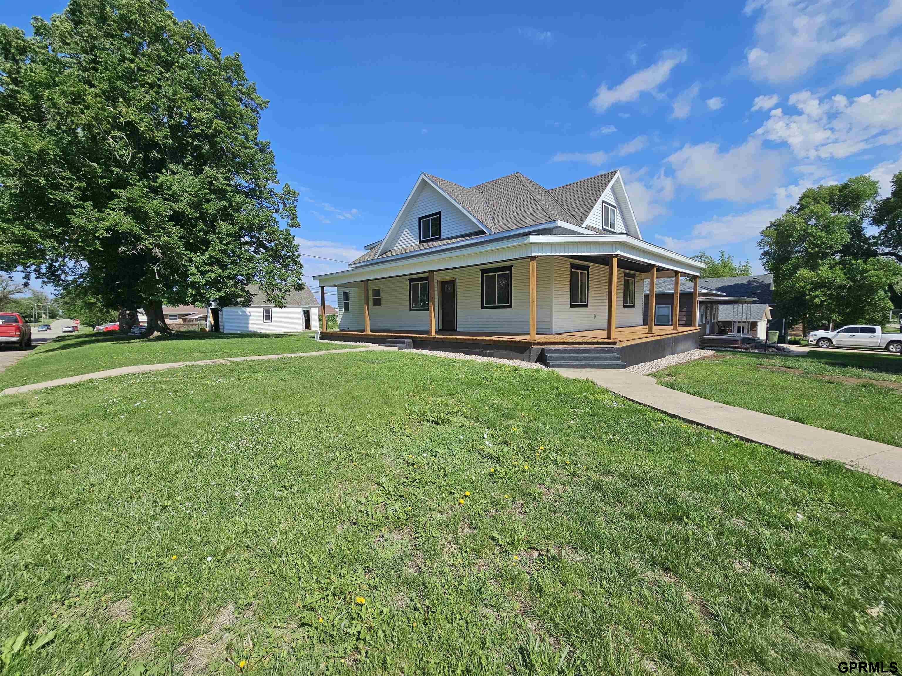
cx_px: 451
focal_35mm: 13
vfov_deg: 89.9
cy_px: 338
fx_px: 339
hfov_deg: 106.2
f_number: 2.2
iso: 50
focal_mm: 2.2
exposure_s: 1/2558
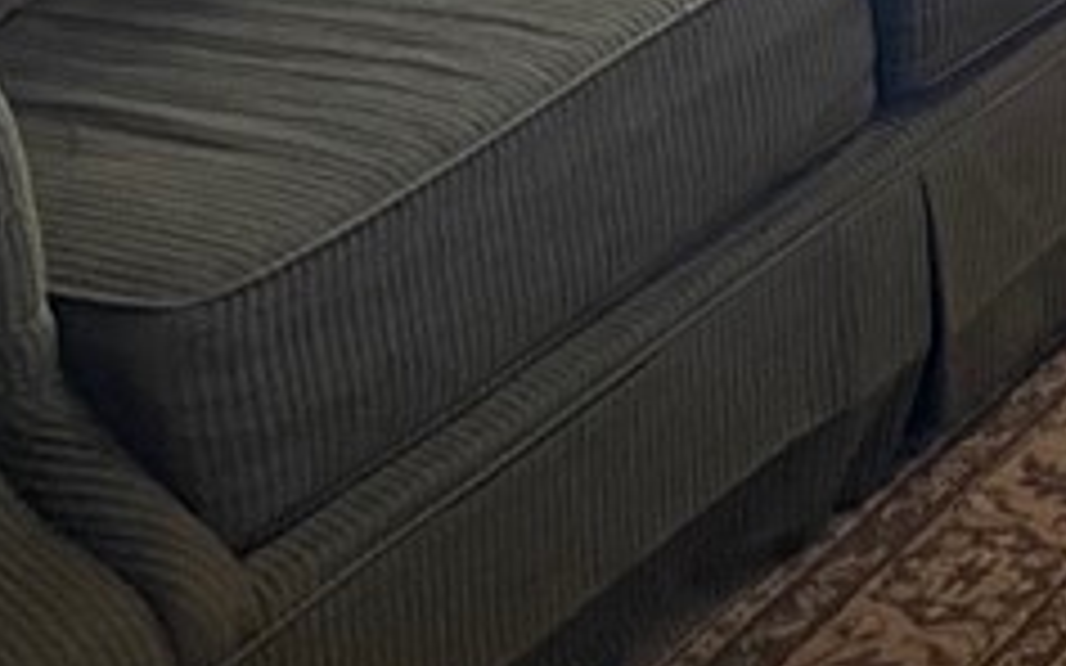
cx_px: 2114
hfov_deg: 14.6
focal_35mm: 119
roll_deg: -2.4
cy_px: -927
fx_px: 3456
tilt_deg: -10.0
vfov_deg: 9.7
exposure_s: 1/60
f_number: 1.6
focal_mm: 4.2
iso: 125
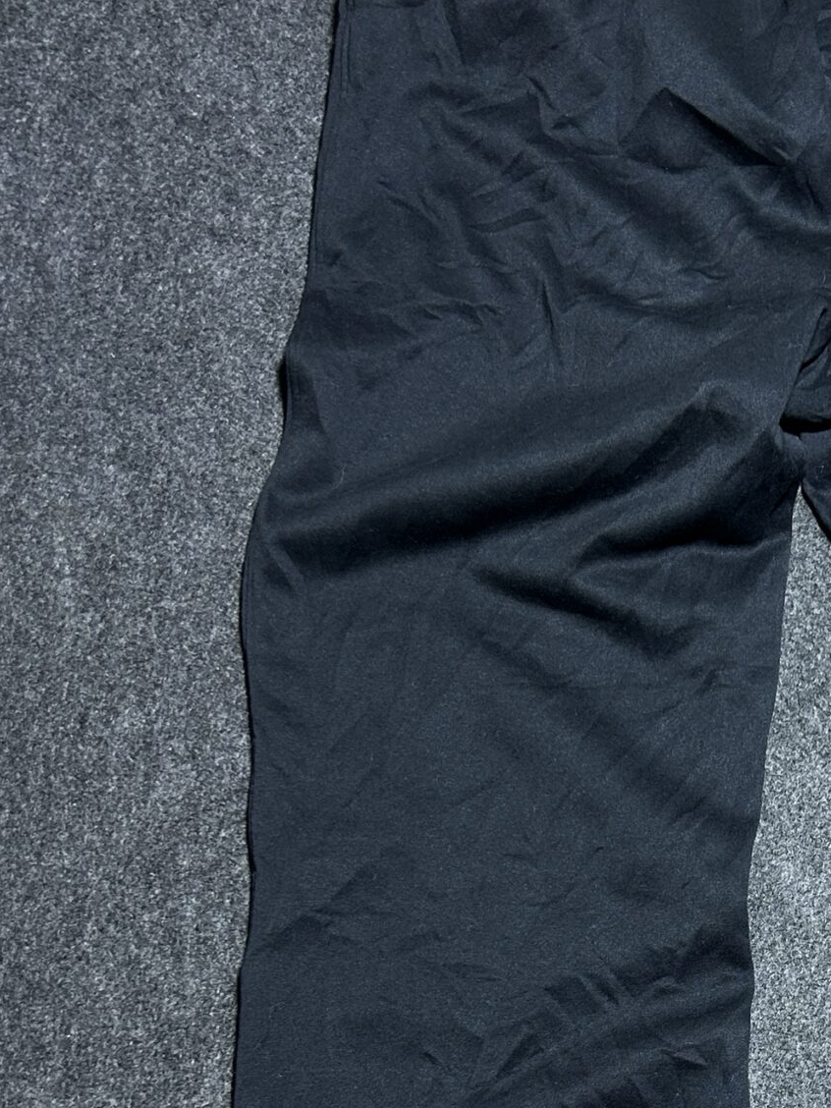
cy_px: 969
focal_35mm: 59
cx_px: 843
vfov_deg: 31.4
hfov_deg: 23.7
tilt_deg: -50.8
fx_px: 1888
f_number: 1.5
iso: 160
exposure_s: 1/50
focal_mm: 5.7
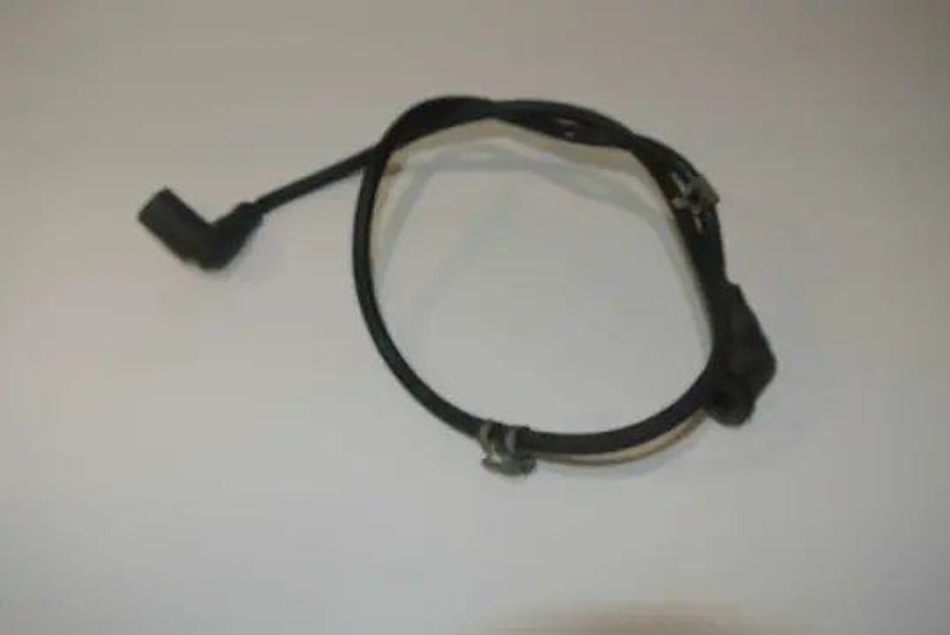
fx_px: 793
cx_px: 475
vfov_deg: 43.7
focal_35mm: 30
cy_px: 318
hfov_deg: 61.9
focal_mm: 11.4
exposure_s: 1/60
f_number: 4.5
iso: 200
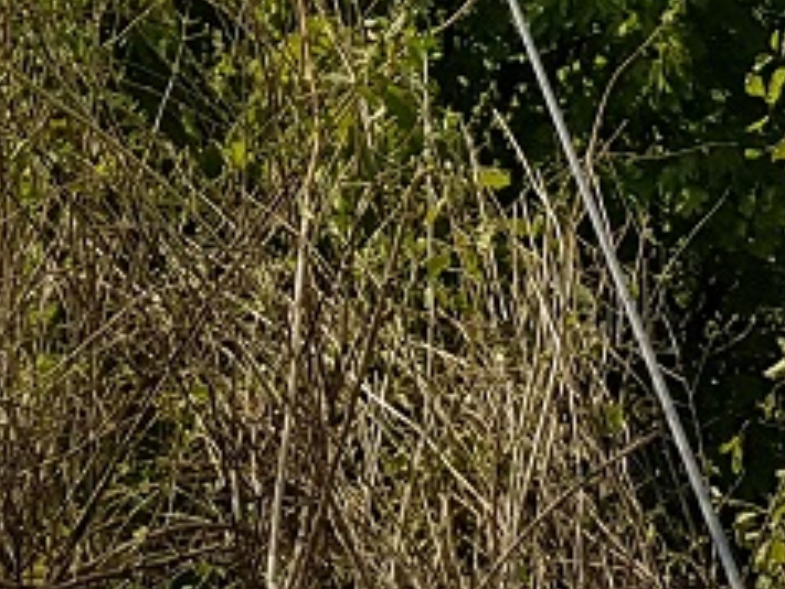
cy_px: -827
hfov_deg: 14.8
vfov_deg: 9.8
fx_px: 3018
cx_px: 464
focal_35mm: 133
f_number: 1.7
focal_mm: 4.2
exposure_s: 1/2928
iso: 40
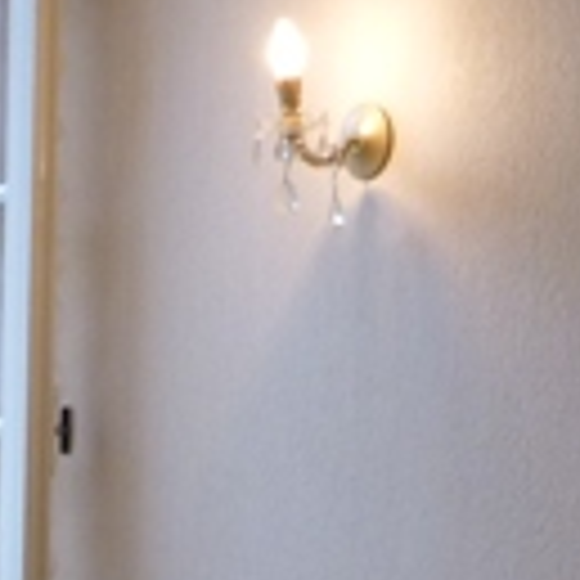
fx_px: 2502
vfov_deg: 12.7
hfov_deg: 13.0
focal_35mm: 132
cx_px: -4
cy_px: 791
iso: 160
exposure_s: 1/60
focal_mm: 4.3
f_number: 3.3
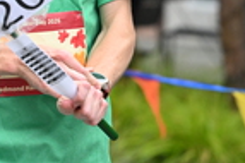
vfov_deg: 3.6
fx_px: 2563
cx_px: 21
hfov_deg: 5.5
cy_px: -126
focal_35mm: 377
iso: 1600
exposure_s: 1/1250
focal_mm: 98
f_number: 2.8
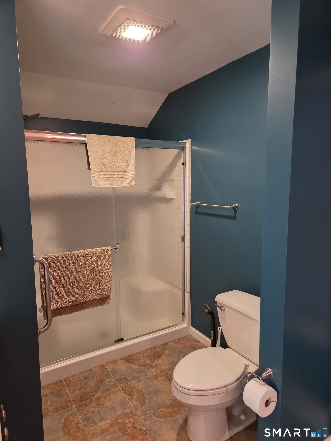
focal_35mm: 23
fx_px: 293
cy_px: 220
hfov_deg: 58.9
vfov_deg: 73.9
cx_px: 166
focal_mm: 5.4
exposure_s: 1/120
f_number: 1.8
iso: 640
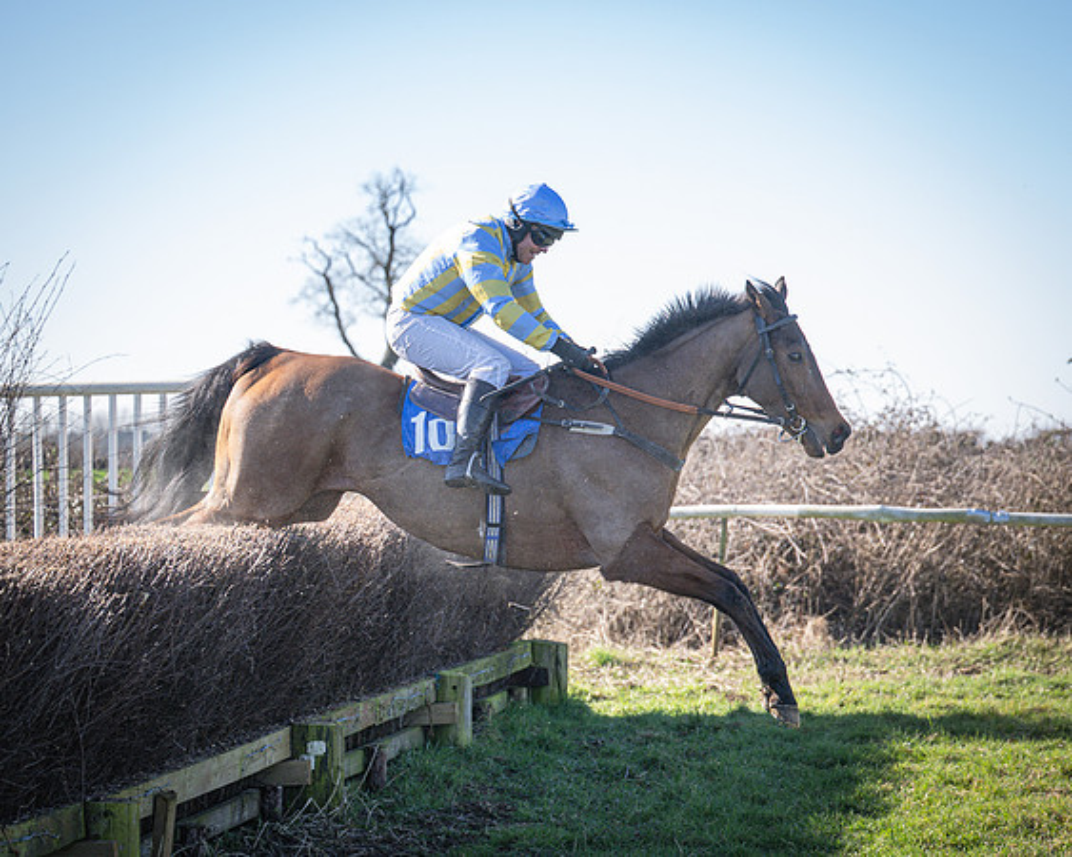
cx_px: 618
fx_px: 3111
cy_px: 435
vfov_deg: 15.7
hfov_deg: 19.5
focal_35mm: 98
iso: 400
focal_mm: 70
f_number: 2.8
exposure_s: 1/2000
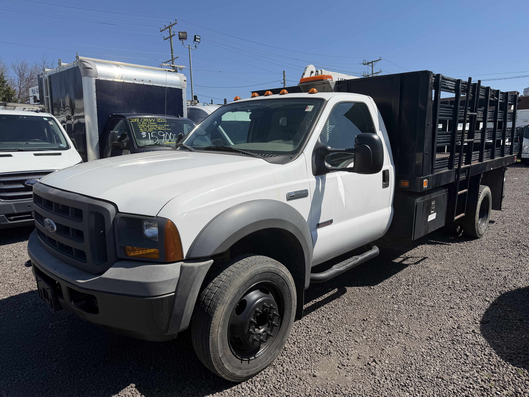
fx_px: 367
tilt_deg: -8.2
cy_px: 198
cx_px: 264
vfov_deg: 56.8
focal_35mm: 24
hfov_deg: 71.6
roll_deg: +1.6
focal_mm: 6.76
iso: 80
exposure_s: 1/7353
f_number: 1.78
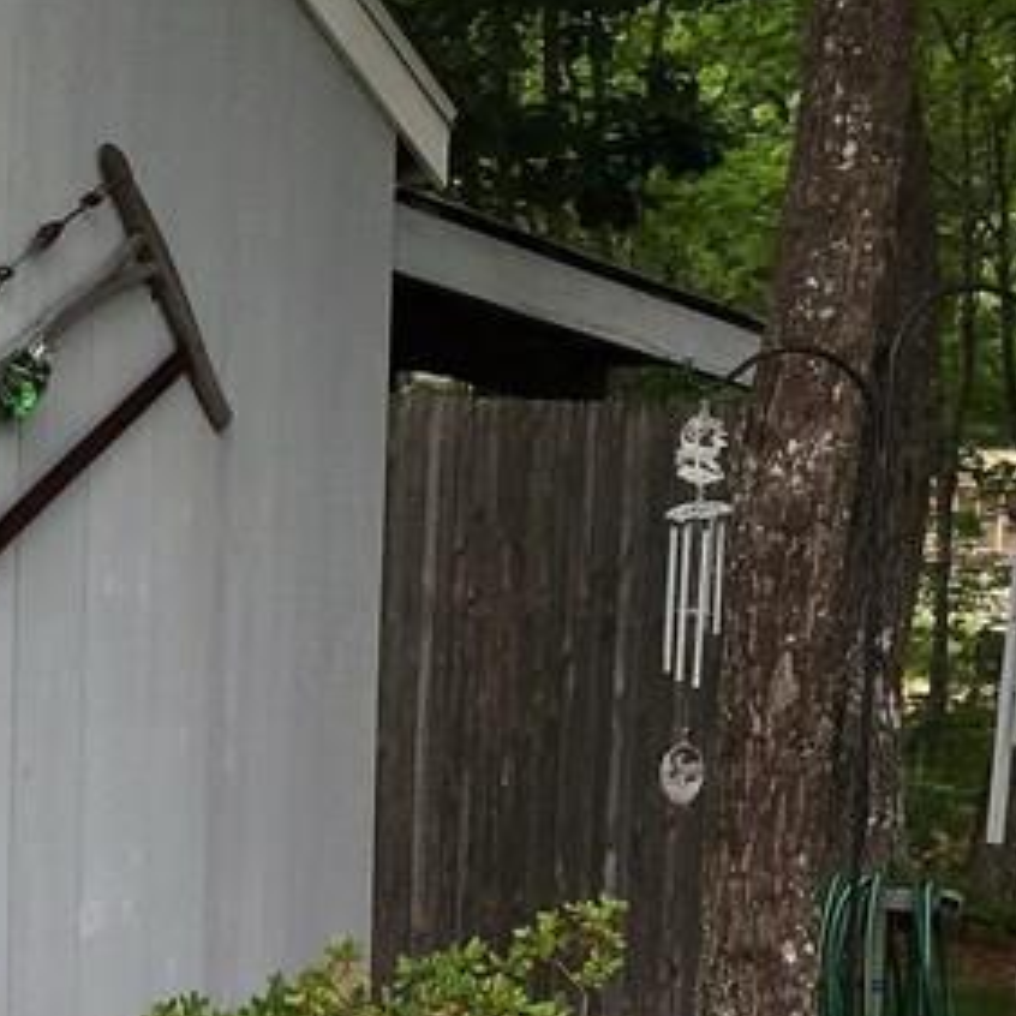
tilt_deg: -8.1
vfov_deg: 18.5
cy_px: 785
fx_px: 3088
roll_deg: +0.0
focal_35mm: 93
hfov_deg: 17.1
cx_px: -454
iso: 32
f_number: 2.2
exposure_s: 1/760
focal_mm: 4.15
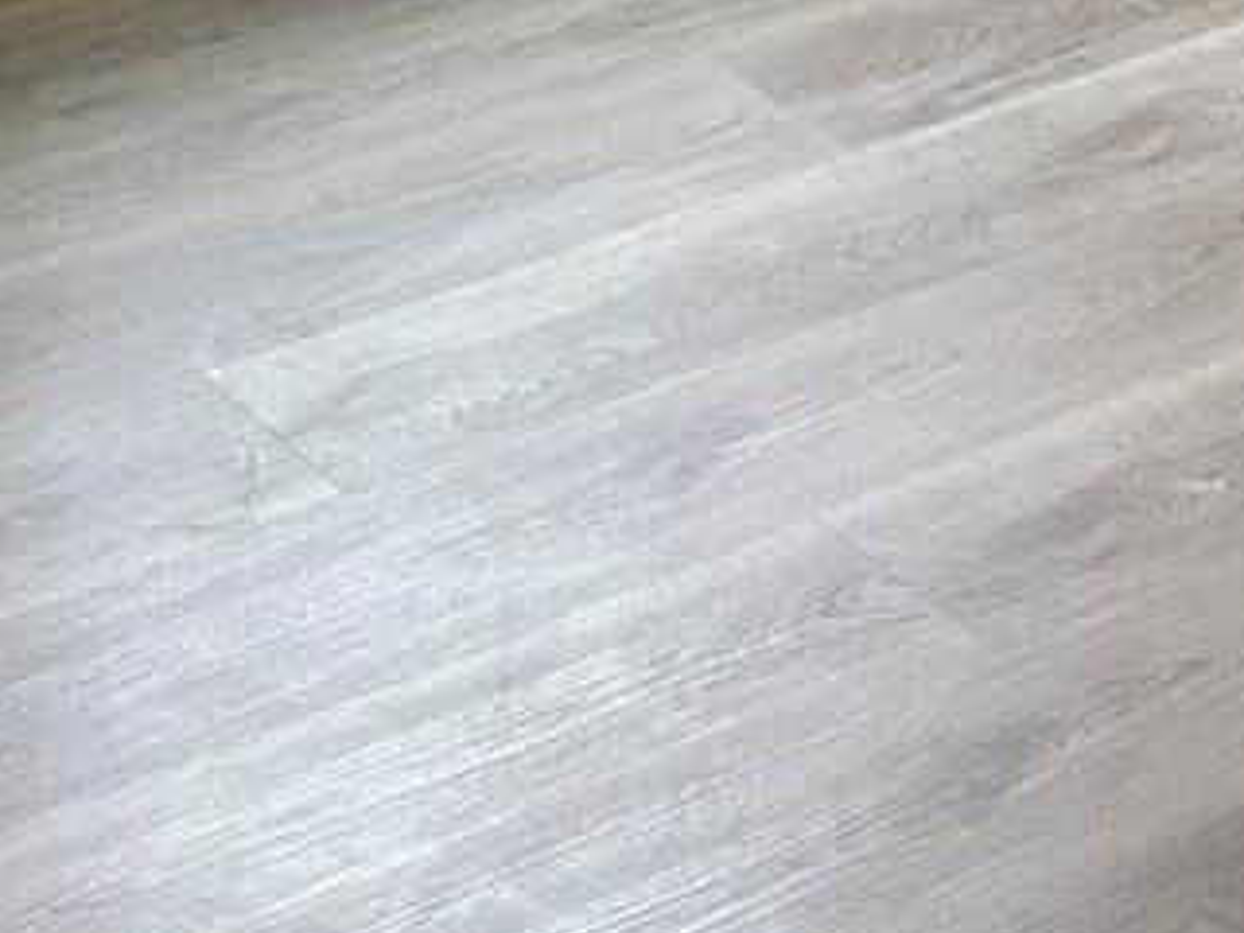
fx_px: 4672
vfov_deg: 11.0
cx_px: 805
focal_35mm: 130
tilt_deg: -19.2
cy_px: -408
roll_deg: -0.2
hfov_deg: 15.1
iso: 64
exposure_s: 1/120
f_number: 1.5
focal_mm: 5.7
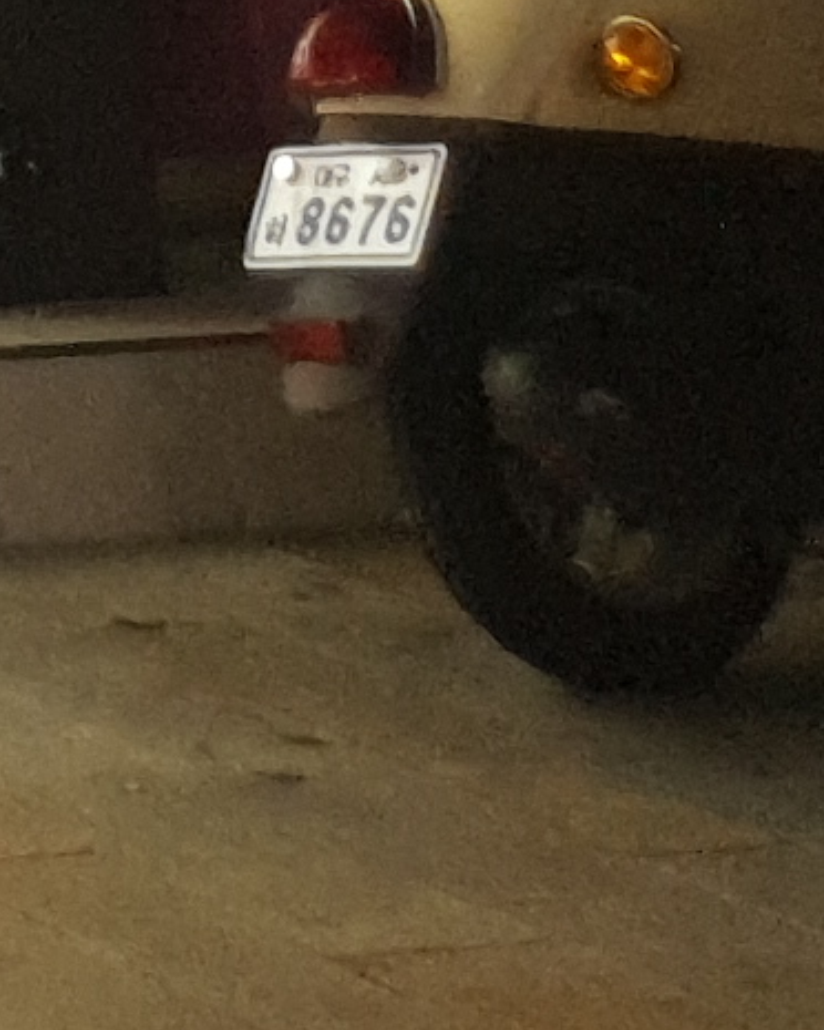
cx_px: -2862
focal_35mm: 220
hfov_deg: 5.7
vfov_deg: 7.7
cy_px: -1976
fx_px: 6706
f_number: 1.5
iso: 200
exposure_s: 1/30
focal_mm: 4.3
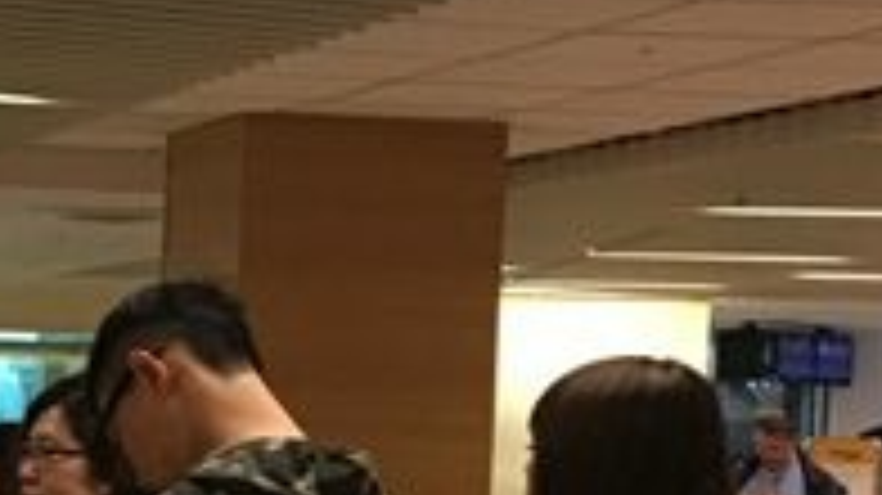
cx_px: -482
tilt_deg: -0.5
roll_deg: -1.6
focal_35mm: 129
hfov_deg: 15.3
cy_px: 490
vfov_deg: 9.3
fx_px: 3015
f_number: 2.2
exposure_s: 1/15
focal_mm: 4.15
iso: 100
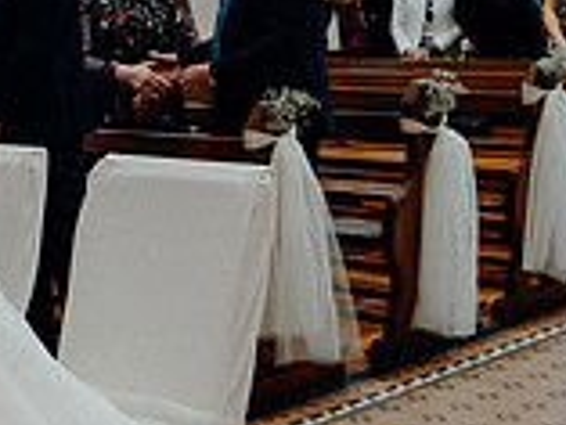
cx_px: -90
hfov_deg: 21.5
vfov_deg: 17.4
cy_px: 157
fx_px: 1391
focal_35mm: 85
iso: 1600
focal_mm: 24
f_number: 3.5
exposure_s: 1/160
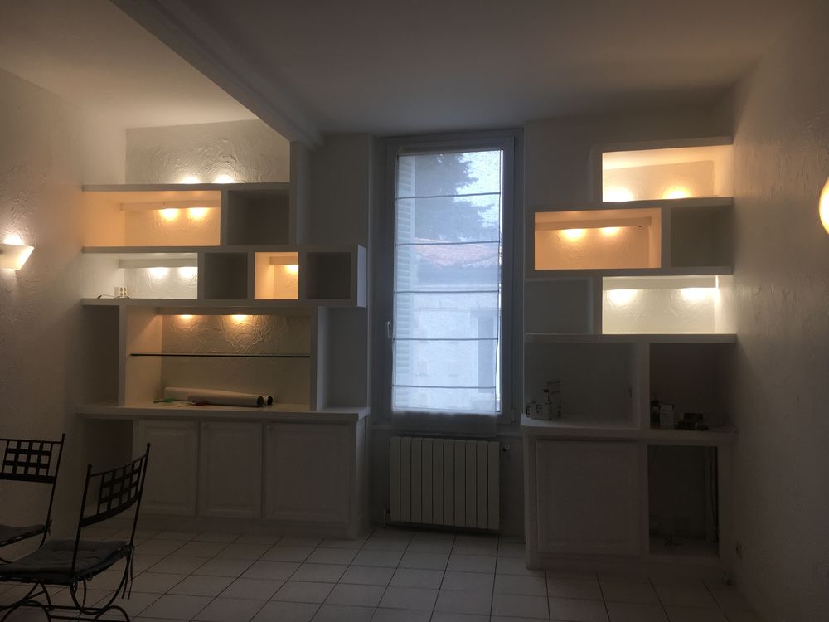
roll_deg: -0.1
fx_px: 695
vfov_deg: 48.2
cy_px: 311
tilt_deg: +0.2
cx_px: 414
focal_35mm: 29
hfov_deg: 61.7
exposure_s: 1/100
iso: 32
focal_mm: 4.15
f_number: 2.2
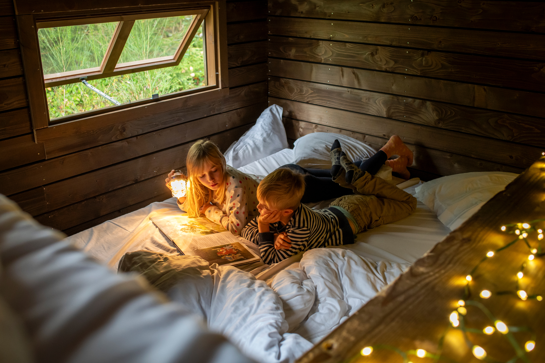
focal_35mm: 35
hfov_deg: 54.4
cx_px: 272
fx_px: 530
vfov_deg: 37.8
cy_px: 182
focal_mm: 35
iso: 1250
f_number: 4.5
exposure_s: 1/60
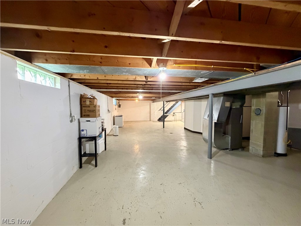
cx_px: 150
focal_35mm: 14
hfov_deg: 102.1
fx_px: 122
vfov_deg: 85.7
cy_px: 113
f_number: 2.2
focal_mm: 2.22
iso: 640
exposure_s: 1/60
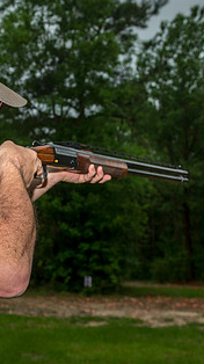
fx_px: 579
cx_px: 48
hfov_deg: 19.8
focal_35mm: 60
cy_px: 156
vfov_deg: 34.9
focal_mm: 31
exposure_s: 1/100
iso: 640
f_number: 5.6
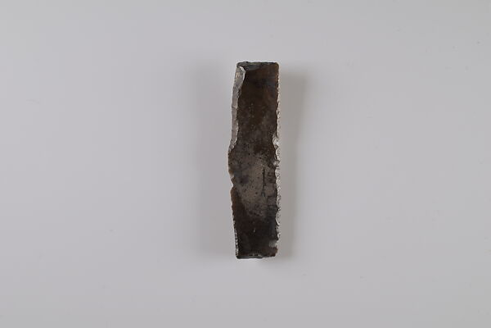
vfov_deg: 22.6
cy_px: 164
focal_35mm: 60
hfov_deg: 33.4
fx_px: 818
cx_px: 246
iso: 125
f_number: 18
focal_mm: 40
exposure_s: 1/30
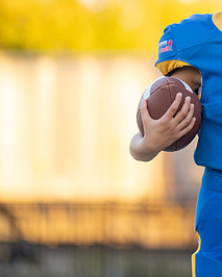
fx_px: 2914
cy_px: 72
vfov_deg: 5.4
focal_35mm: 355
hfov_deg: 4.4
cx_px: 255
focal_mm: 165
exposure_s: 1/320
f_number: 2.8
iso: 250
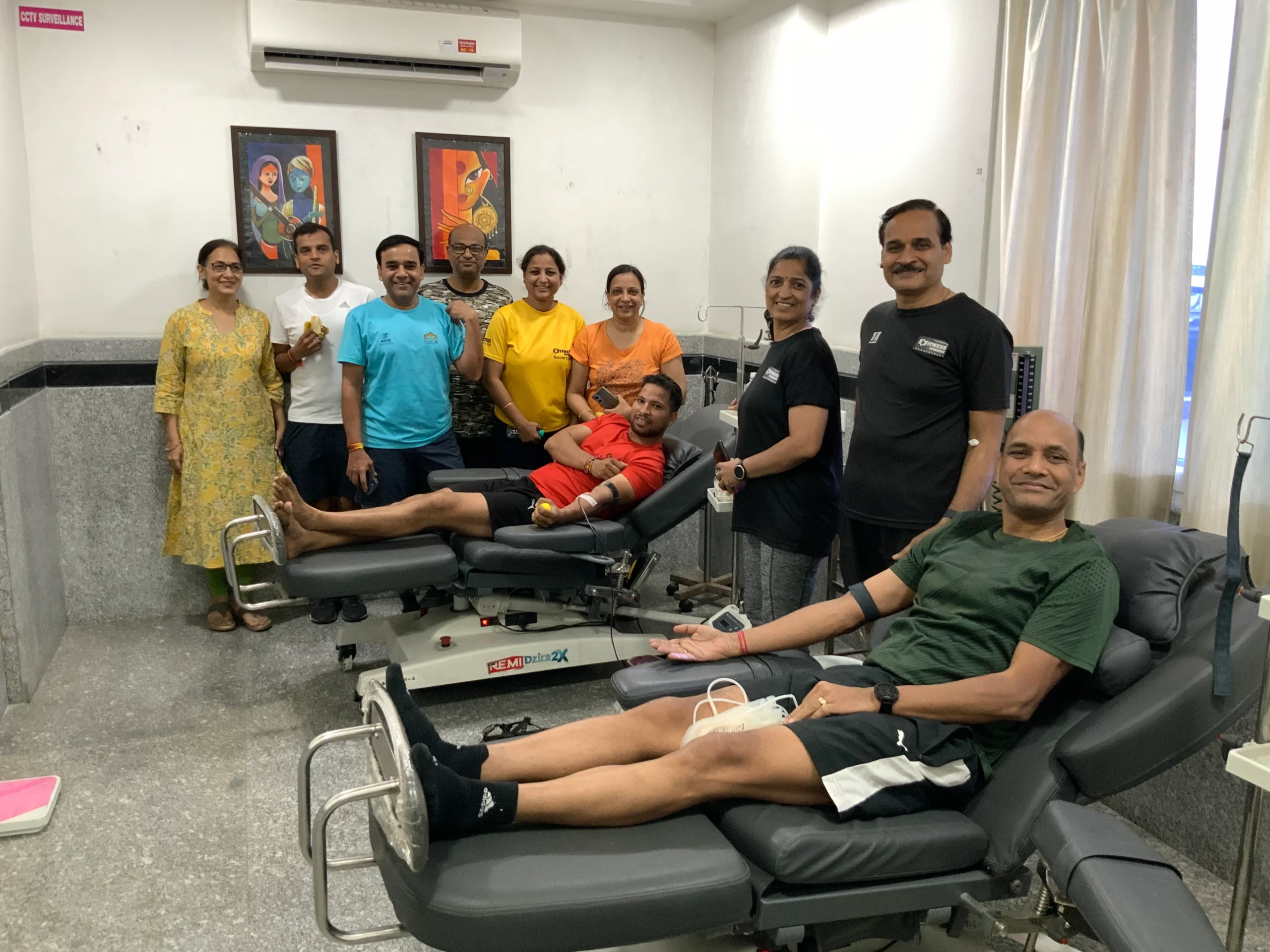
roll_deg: -0.2
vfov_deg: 48.2
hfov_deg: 61.7
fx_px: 1064
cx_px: 635
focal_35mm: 29
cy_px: 476
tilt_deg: -11.3
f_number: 1.8
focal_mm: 3
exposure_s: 1/50
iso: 125
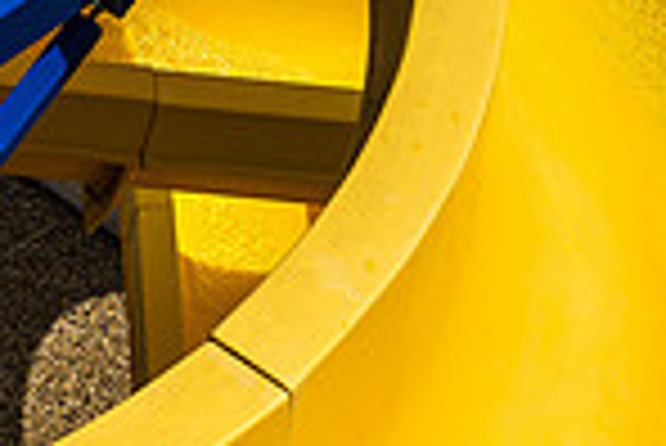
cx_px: -429
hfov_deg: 17.4
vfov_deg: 13.6
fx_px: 1870
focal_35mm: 101
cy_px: 316
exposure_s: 1/3200
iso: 100
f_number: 4
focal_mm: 24
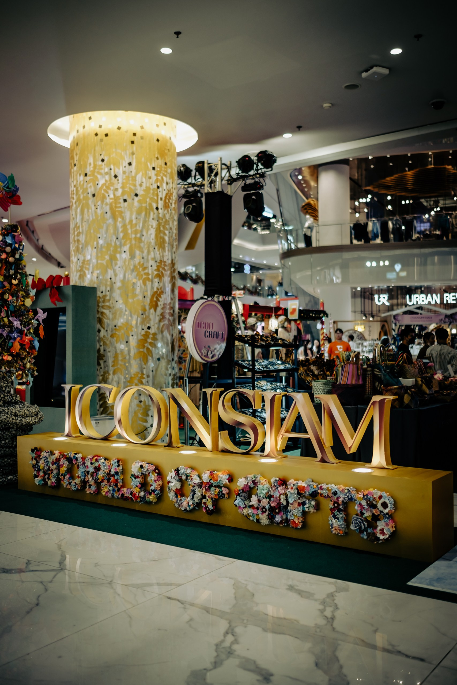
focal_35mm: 35
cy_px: 342
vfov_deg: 54.4
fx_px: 666
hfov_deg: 37.9
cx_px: 228
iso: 200
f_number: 1.4
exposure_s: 1/250
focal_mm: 23
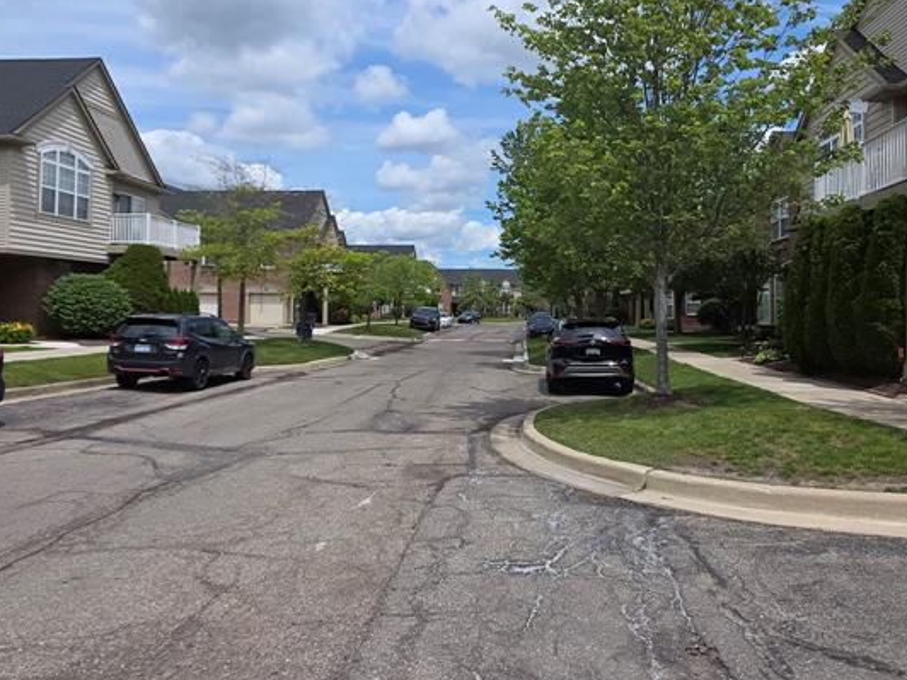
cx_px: 482
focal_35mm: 25
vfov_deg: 54.7
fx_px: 655
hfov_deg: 69.3
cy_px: 291
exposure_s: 1/1453
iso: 20
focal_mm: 2.2
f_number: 1.9
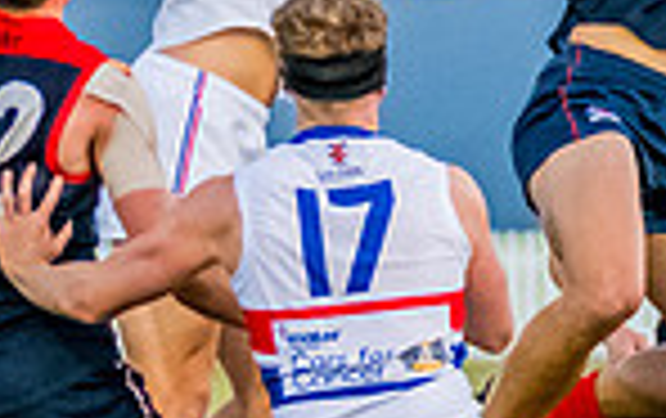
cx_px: 662
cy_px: 115
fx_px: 19214
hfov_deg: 2.0
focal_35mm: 1057
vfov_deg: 1.2
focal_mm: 180
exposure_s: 1/1600
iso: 3600
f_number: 4
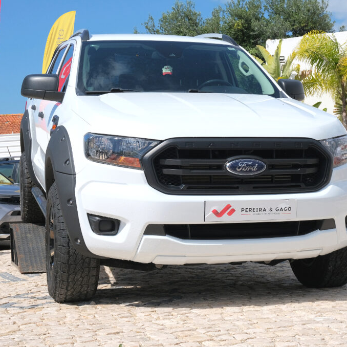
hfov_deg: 25.3
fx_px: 771
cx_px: 193
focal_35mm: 68
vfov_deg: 25.4
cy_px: 173
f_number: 9
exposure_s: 1/1250
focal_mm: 35.3
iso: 500
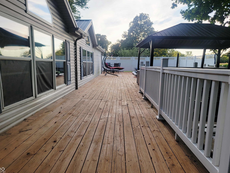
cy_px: 84
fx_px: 166
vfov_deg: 54.9
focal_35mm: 25
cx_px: 114
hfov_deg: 69.4
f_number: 1.8
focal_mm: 6.7
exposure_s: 1/175
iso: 16
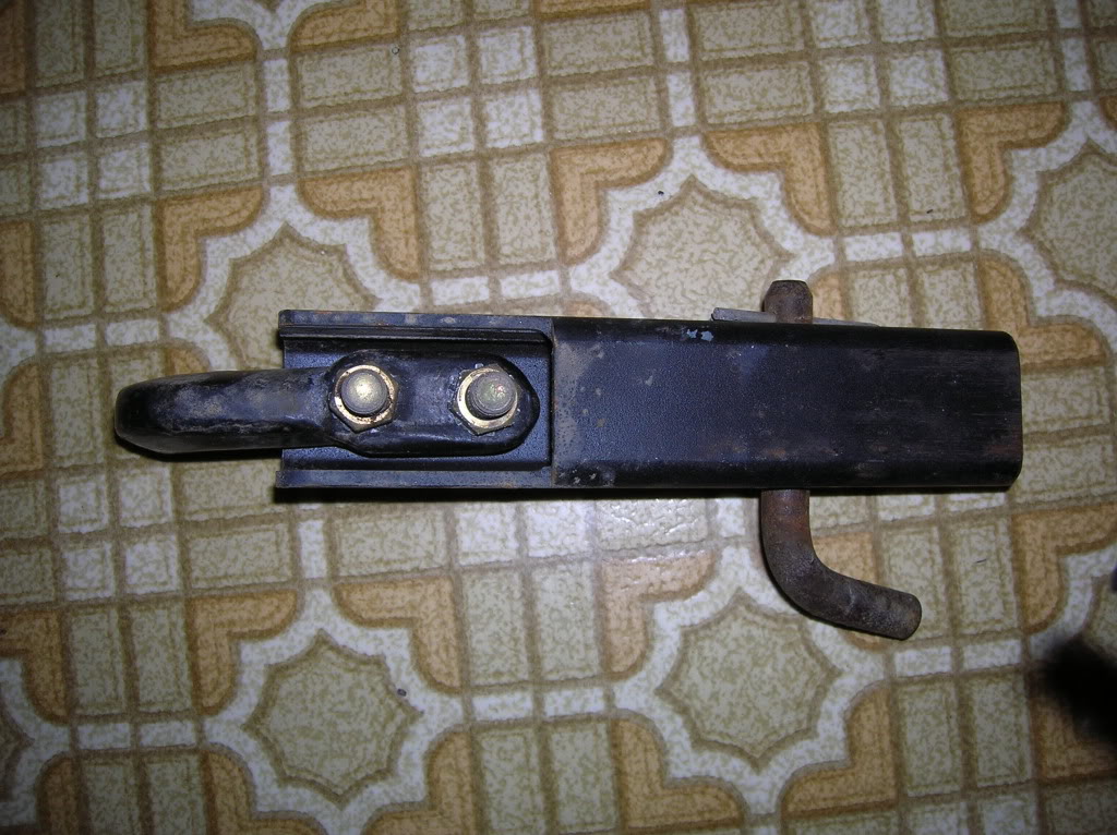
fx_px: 1096
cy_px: 418
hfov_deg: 54.0
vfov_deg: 41.7
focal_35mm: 34
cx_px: 558
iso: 50
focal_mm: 5.7
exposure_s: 1/60
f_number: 2.9
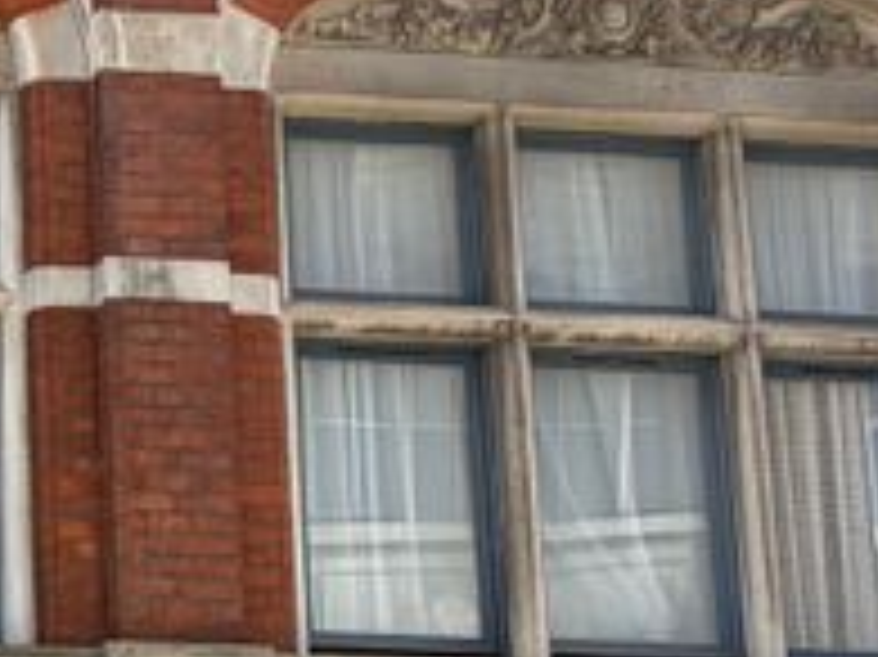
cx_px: -315
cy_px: 524
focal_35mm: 148
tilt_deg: +18.7
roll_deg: +1.4
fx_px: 3752
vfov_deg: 10.0
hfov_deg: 12.8
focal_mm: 5.96
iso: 64
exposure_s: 1/1364
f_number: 1.6
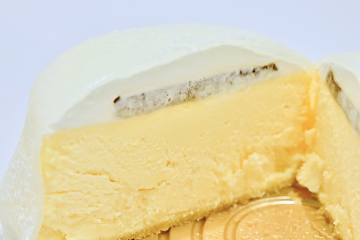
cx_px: 180
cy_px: 120
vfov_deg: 15.2
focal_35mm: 90
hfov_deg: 22.6
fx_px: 900
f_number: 6.3
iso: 4000
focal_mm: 60
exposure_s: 1/125
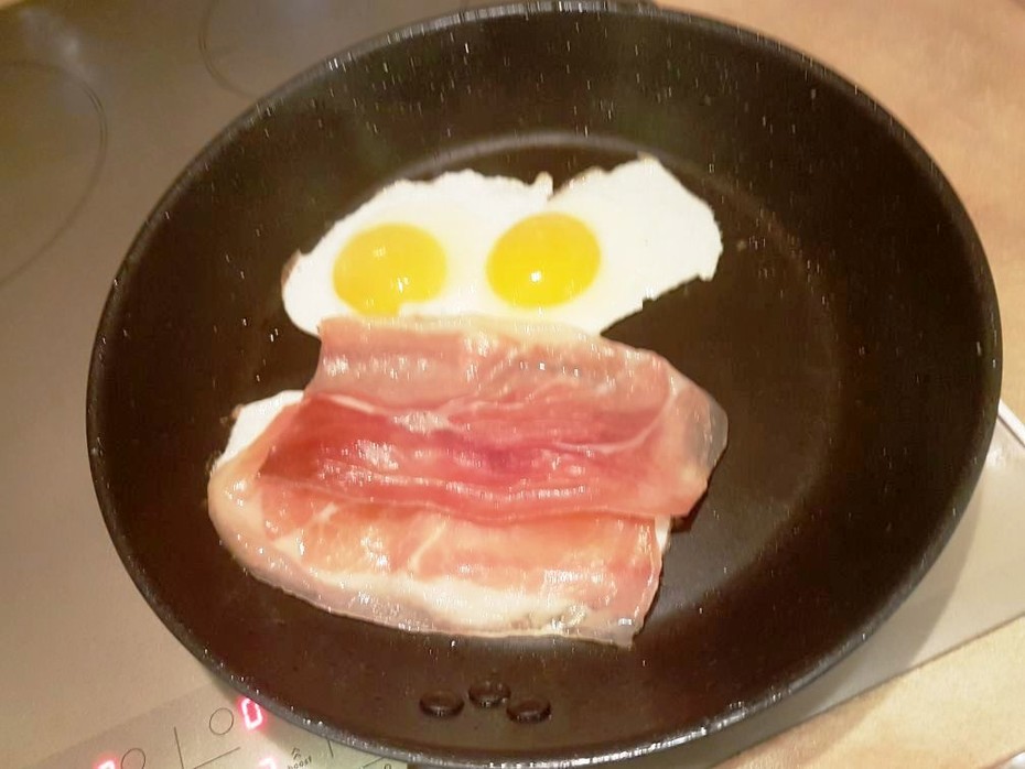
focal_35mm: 26
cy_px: 384
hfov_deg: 67.3
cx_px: 512
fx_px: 770
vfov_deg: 53.1
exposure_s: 1/25
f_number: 1.7
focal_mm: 4.2
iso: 200
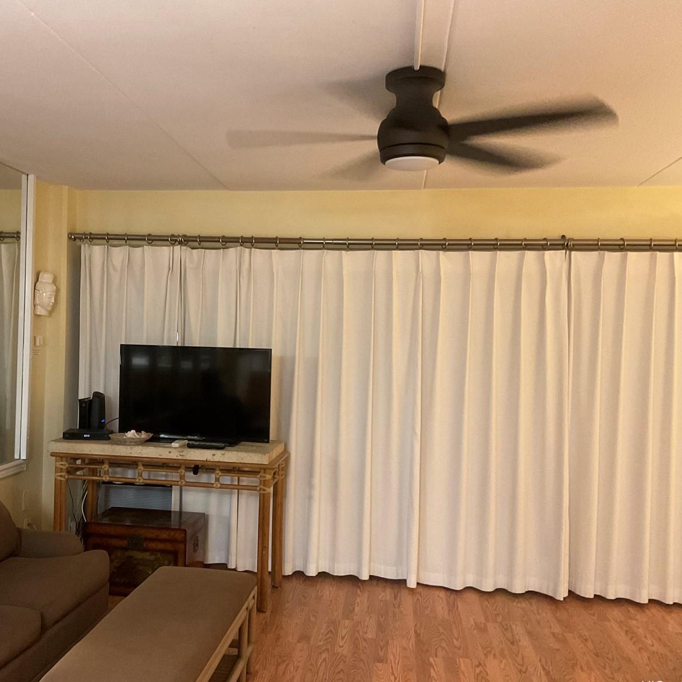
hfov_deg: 46.9
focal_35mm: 35
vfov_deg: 47.2
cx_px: 262
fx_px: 780
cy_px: 343
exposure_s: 1/30
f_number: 1.8
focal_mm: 3
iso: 320
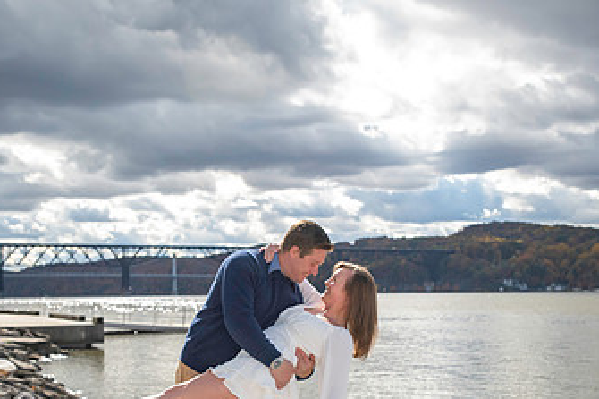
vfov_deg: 23.6
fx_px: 948
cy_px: 288
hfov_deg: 35.1
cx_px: 293
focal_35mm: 57
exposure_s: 1/8000
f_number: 3.5
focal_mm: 32
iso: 1250
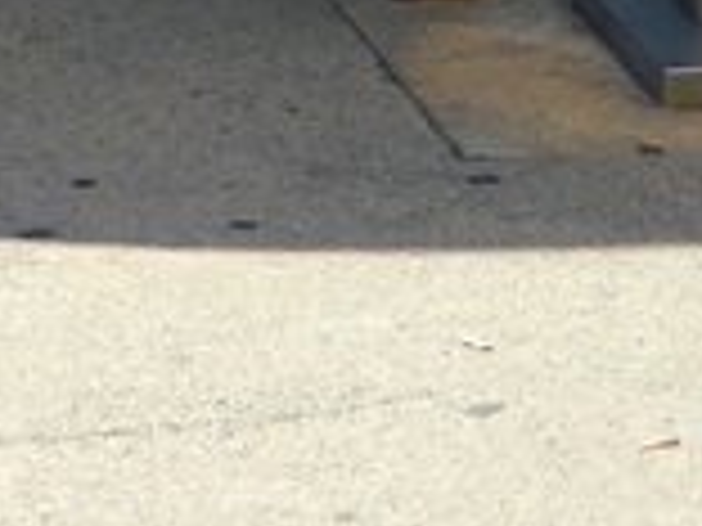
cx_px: 842
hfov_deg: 8.5
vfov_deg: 6.2
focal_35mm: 229
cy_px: -688
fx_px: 4644
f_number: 4.2
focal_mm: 8.2
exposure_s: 1/640
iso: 160
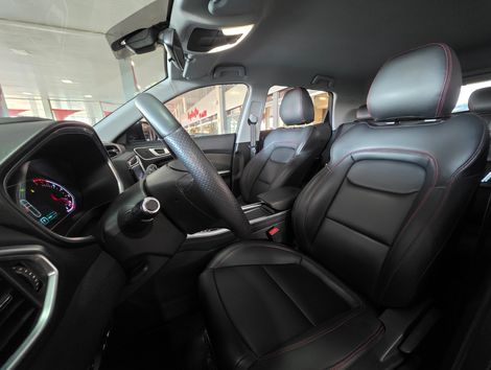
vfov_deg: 90.1
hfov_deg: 106.1
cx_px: 246
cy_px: 185
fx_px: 185
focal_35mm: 13
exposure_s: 1/30
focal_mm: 2.2
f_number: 1.9
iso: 1000
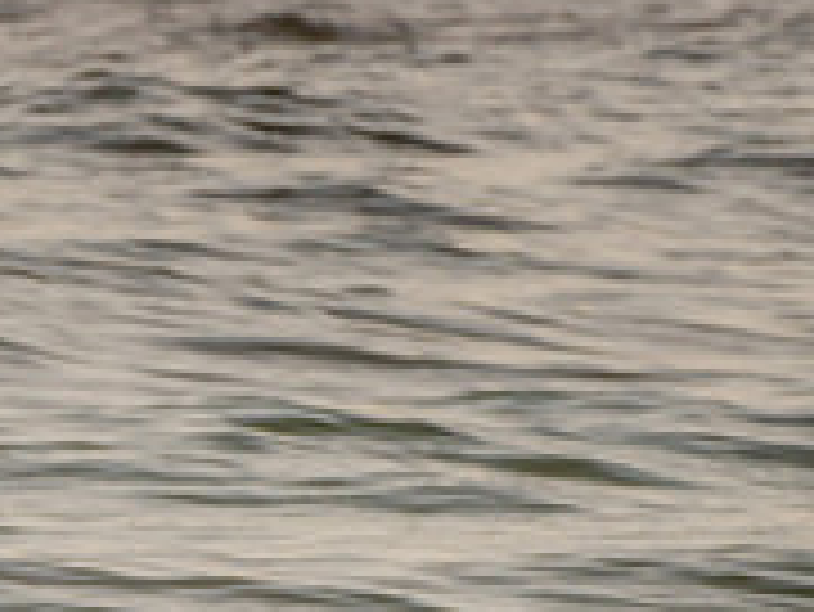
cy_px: 822
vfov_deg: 0.8
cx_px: -68
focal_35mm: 1889
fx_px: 44450
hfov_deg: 1.0
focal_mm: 500
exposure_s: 1/2000
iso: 160
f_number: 5.6
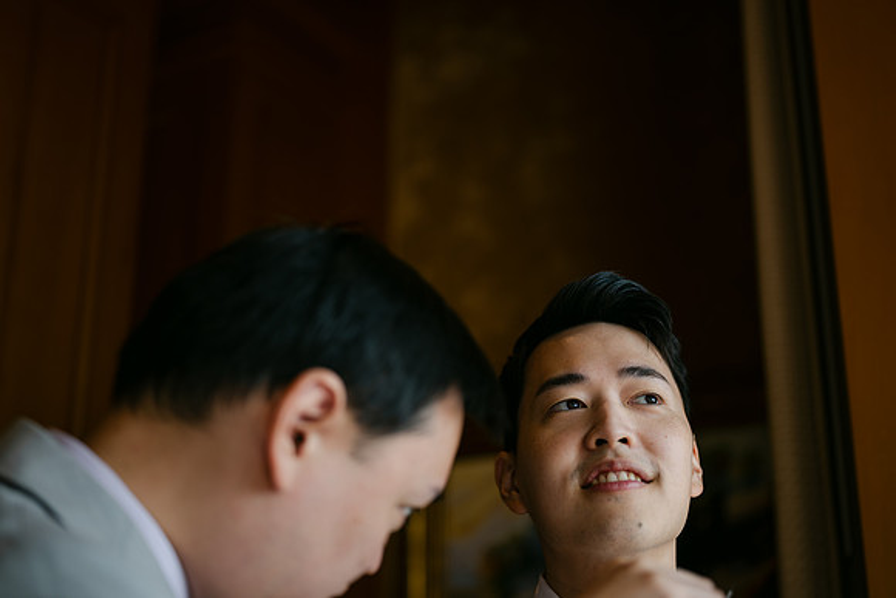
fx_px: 1265
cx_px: 448
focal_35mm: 51
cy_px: 299
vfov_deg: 26.6
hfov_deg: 39.0
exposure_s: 1/160
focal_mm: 50
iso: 64
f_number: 1.8
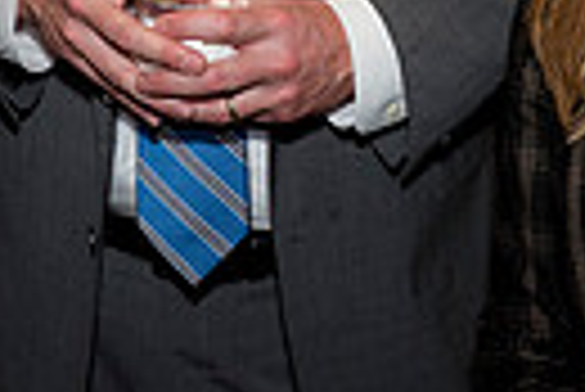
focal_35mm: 112
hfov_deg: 18.2
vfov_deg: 11.2
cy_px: -361
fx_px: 1822
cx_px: 239
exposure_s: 1/125
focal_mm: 24
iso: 800
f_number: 5
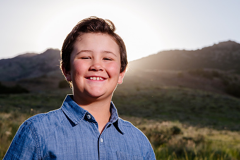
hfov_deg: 19.4
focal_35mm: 106
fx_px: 703
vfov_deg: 12.9
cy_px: 63
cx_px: 124
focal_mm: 86
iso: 200
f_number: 10
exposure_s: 1/250
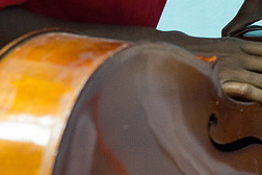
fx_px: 1405
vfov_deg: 7.1
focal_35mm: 193
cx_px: 288
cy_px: -5
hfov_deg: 10.5
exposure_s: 1/60
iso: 5000
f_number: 3.2
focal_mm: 56
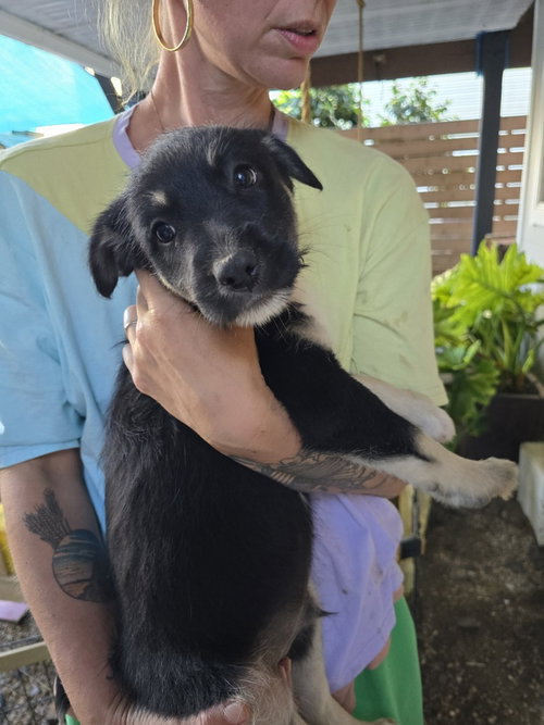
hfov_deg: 58.9
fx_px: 482
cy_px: 362
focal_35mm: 23
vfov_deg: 73.9
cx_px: 272
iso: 320
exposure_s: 1/120
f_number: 1.7
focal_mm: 6.3
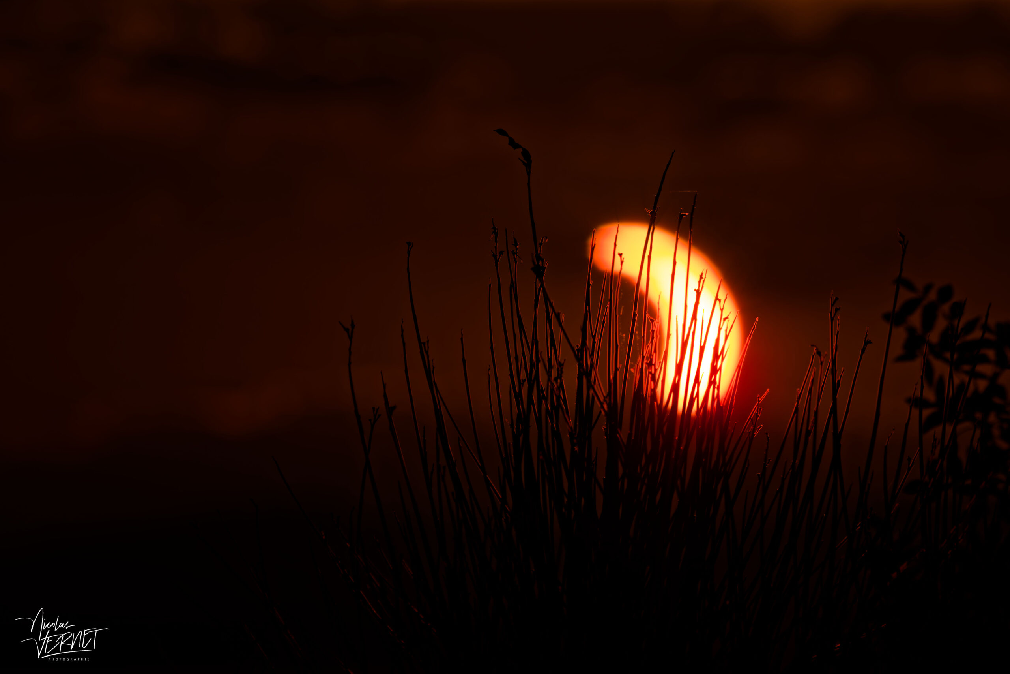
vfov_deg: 1.8
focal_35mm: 750
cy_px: 337
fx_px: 21041
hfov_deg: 2.7
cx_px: 505
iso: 100
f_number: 13
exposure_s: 1/1000
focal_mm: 500
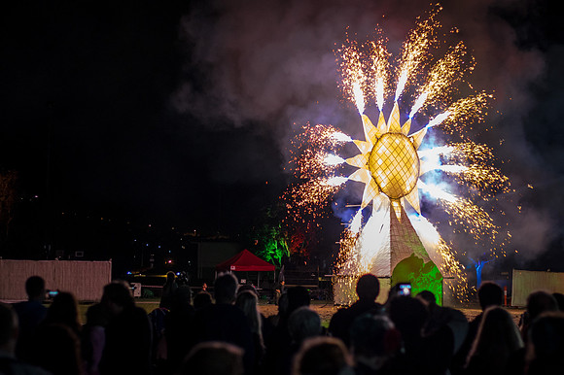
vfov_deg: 18.2
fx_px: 1174
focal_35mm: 75
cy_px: 188
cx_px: 282
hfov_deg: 27.0
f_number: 2
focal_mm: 50
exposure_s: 1/50
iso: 800
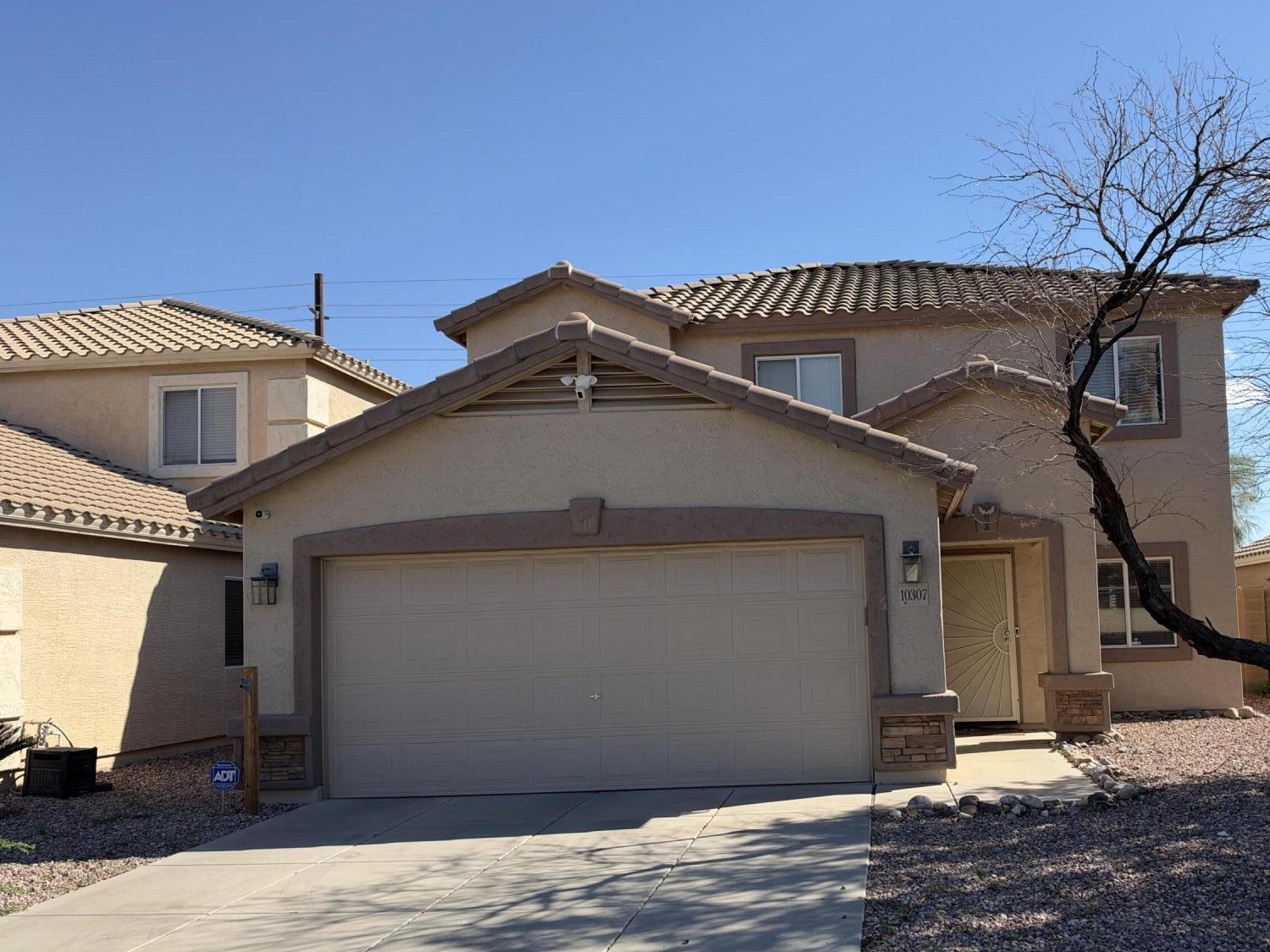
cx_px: 820
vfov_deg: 44.0
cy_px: 548
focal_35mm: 32
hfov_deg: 55.9
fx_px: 1174
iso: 64
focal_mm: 6.93
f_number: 1.8
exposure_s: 1/3096
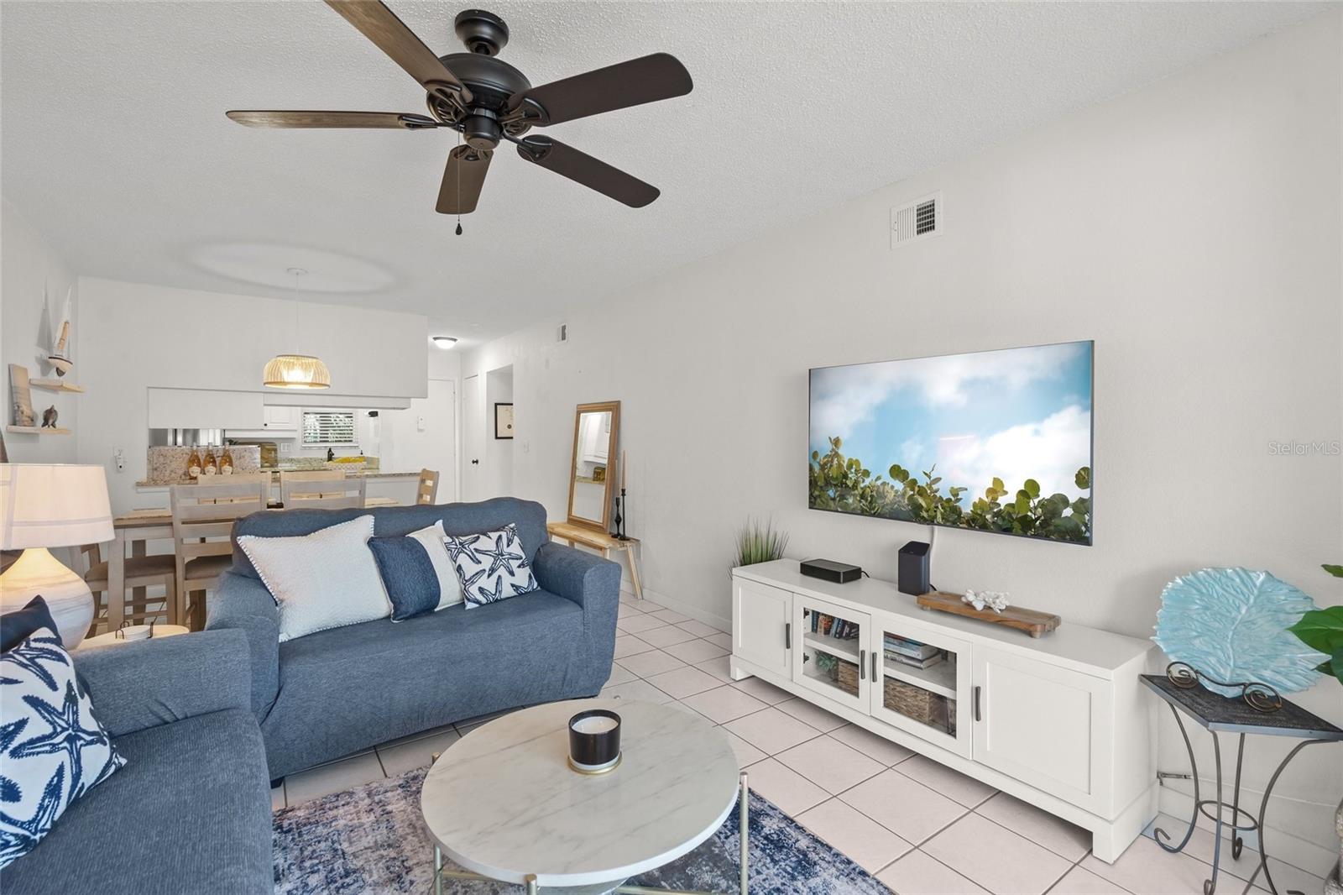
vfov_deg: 73.7
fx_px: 597
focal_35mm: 16
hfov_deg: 96.7
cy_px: 448
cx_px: 672
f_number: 6.3
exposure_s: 1/2
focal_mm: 16
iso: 250
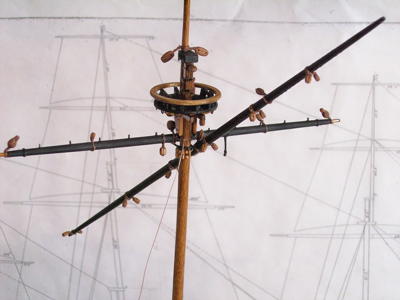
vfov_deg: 18.9
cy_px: 150
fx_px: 901
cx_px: 200
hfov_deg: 25.0
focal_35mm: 78
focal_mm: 16
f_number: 4.8
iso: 140
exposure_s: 1/60
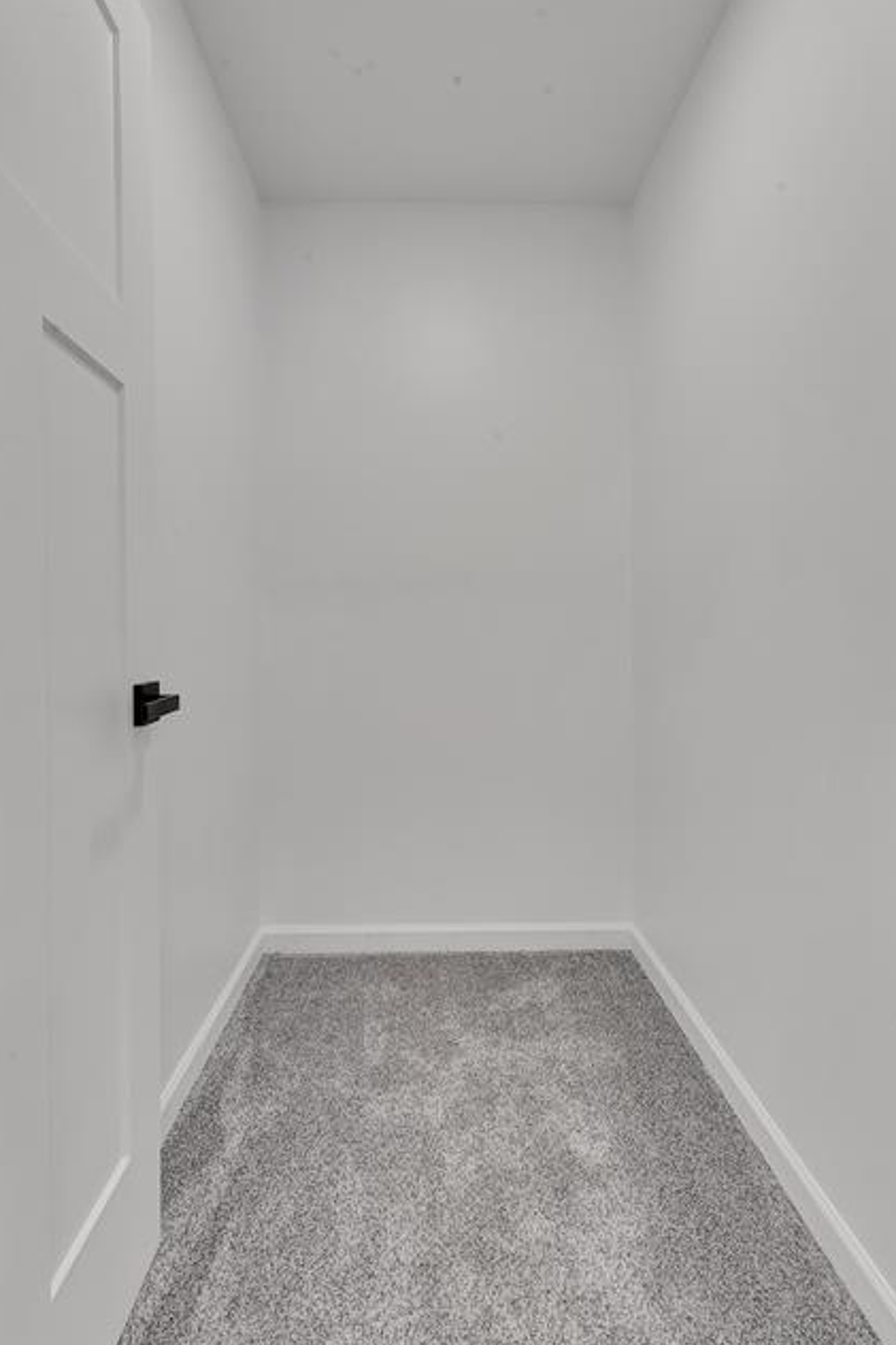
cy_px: 638
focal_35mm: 17
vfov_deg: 93.2
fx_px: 635
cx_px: 446
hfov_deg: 70.4
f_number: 9
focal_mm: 14
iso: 280
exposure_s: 1/13
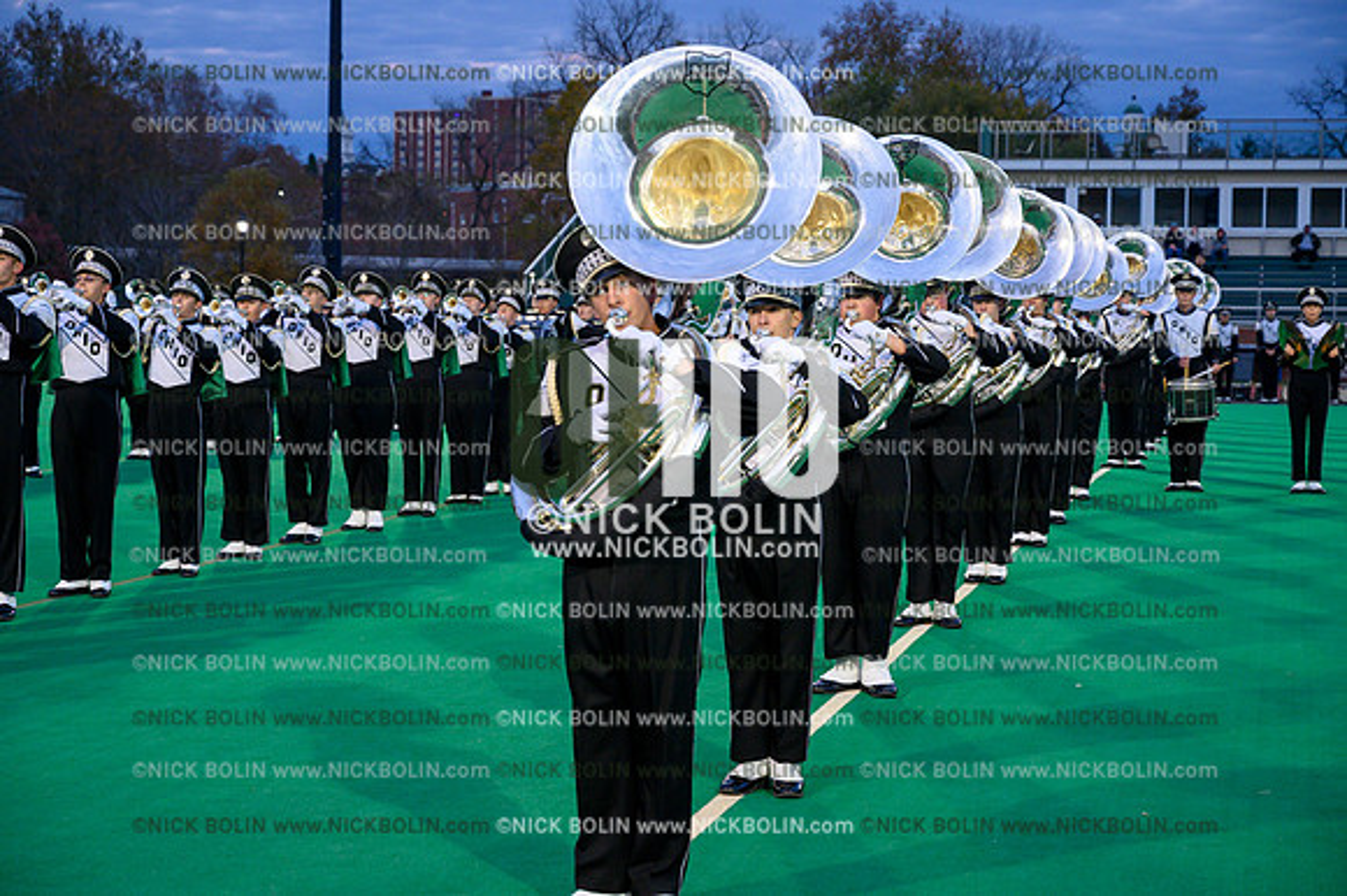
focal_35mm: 70
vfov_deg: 19.4
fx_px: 2618
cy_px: 448
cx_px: 674
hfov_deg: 28.9
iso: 1600
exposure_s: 1/250
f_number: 5
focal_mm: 70
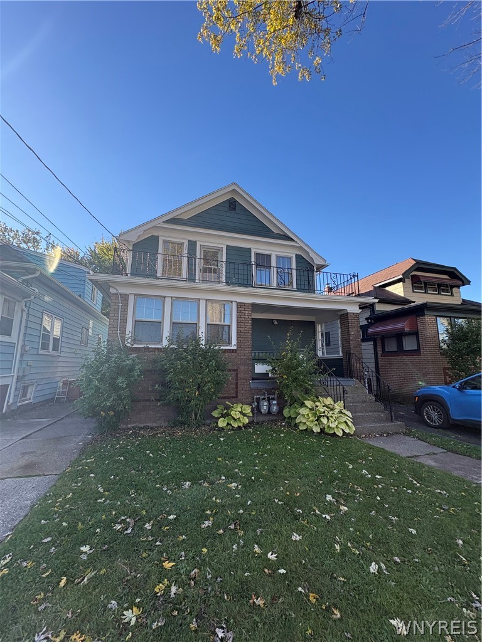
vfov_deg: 102.1
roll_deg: +0.6
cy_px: 321
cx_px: 241
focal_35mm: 14
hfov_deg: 85.7
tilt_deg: +9.9
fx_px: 260
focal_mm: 2.22
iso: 50
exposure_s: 1/392
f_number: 2.2
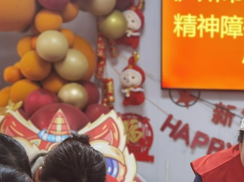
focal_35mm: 108
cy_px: 153
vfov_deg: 13.6
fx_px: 761
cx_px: 241
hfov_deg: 17.8
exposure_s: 1/50
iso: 125
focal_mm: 6.71
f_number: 4
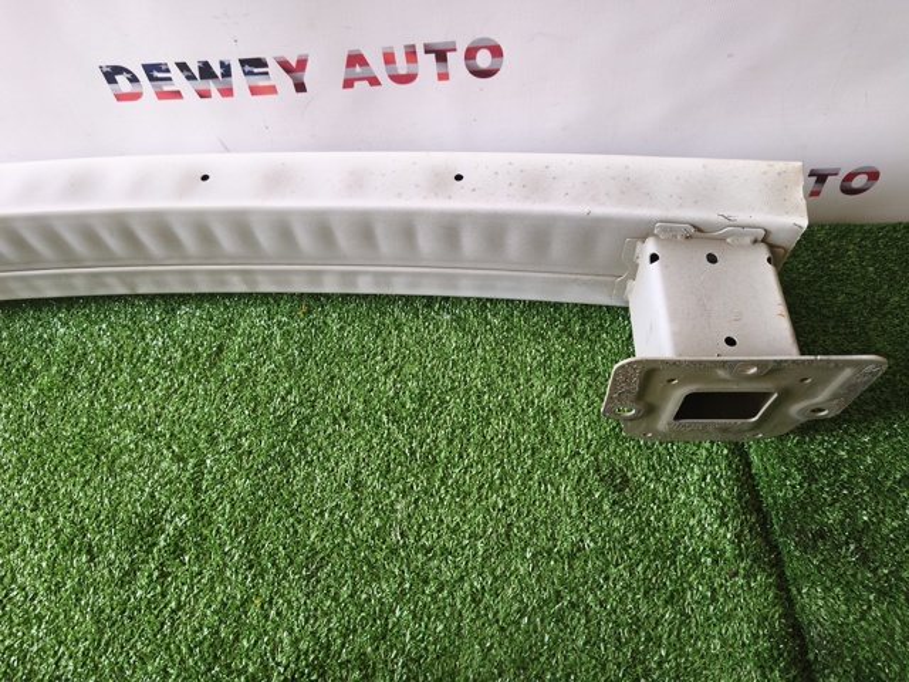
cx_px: 454
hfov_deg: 73.9
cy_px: 341
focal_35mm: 23
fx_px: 604
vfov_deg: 58.9
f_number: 1.7
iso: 400
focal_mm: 5.35
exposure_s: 1/100
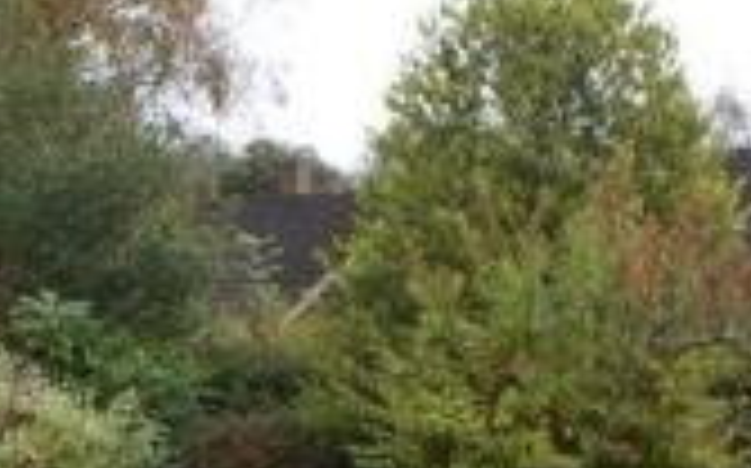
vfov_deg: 11.8
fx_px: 2208
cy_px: 601
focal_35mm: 108
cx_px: 169
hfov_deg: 19.1
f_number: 9
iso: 100
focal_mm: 18
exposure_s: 1/80
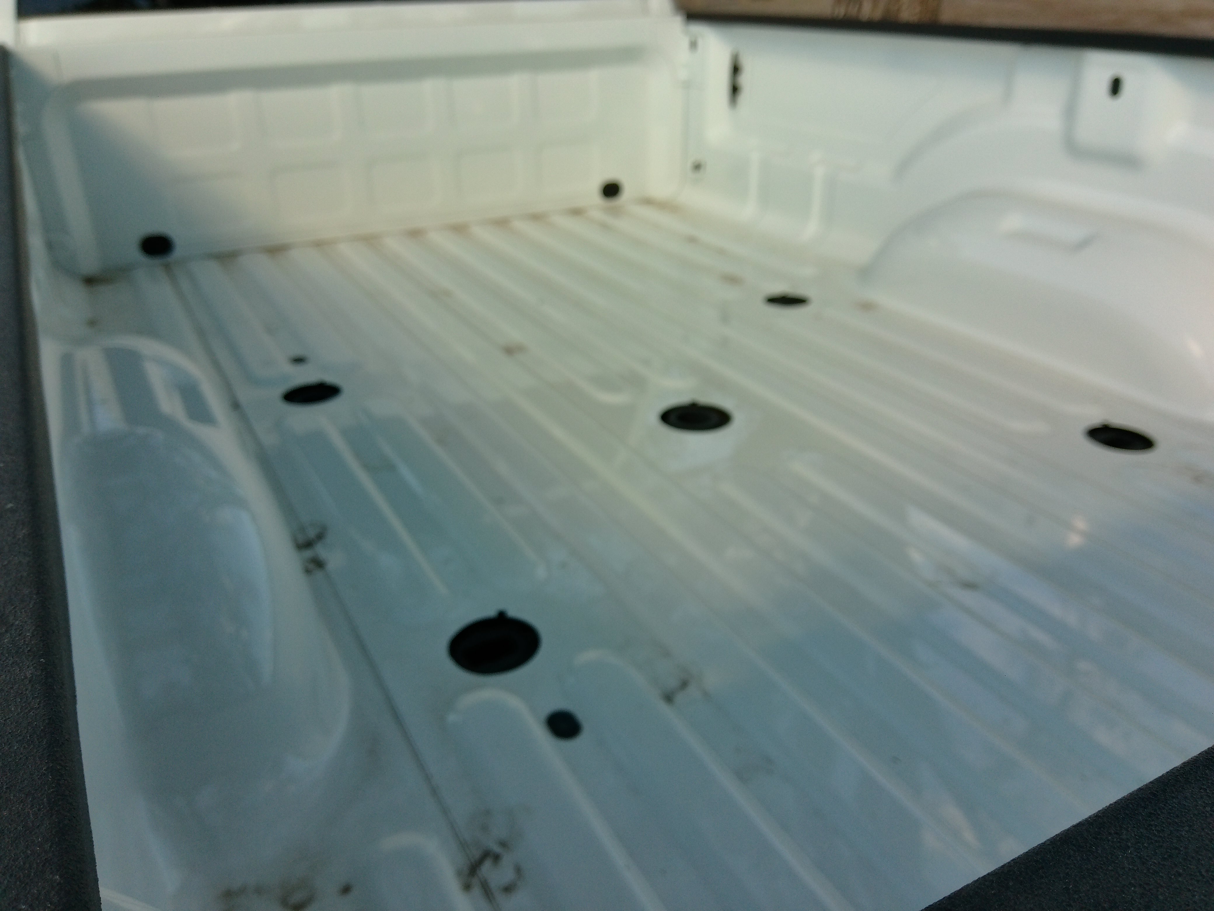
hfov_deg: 67.3
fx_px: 912
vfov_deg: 53.1
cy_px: 456
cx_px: 607
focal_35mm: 26
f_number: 2
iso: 100
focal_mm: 3
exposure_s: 1/348
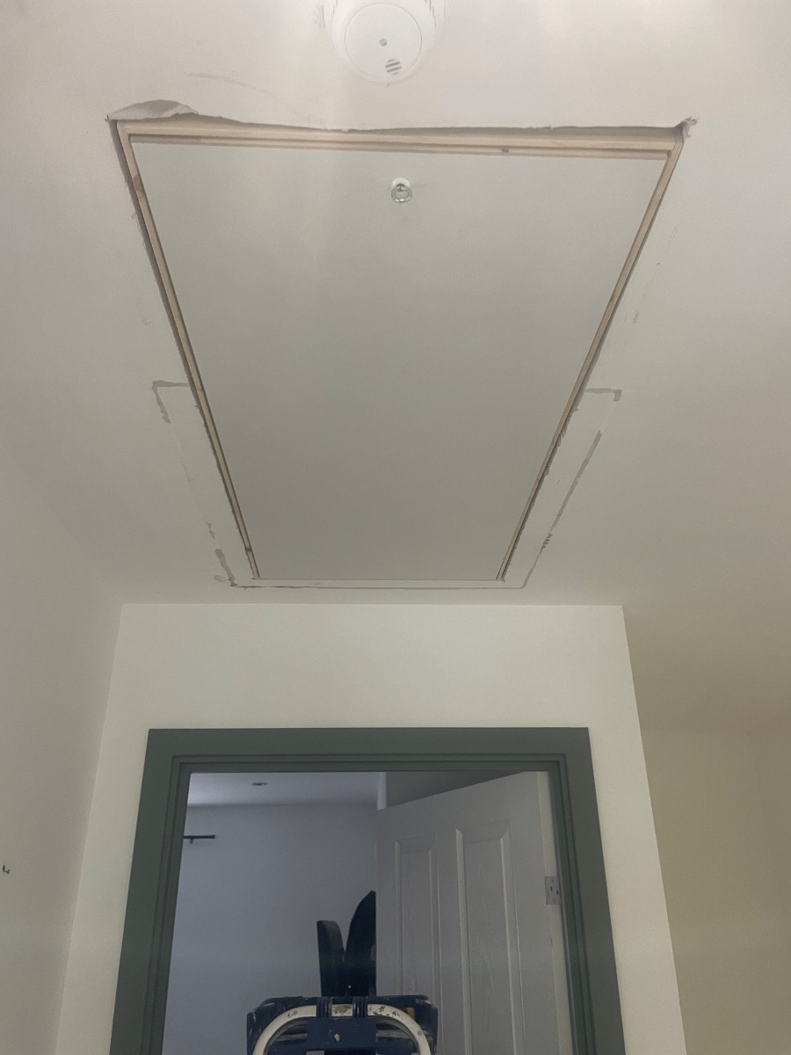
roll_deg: +1.1
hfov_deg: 53.1
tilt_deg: +24.6
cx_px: 396
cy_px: 528
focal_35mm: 26
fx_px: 792
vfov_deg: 67.3
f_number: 1.6
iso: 125
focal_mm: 4.2
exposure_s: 1/50
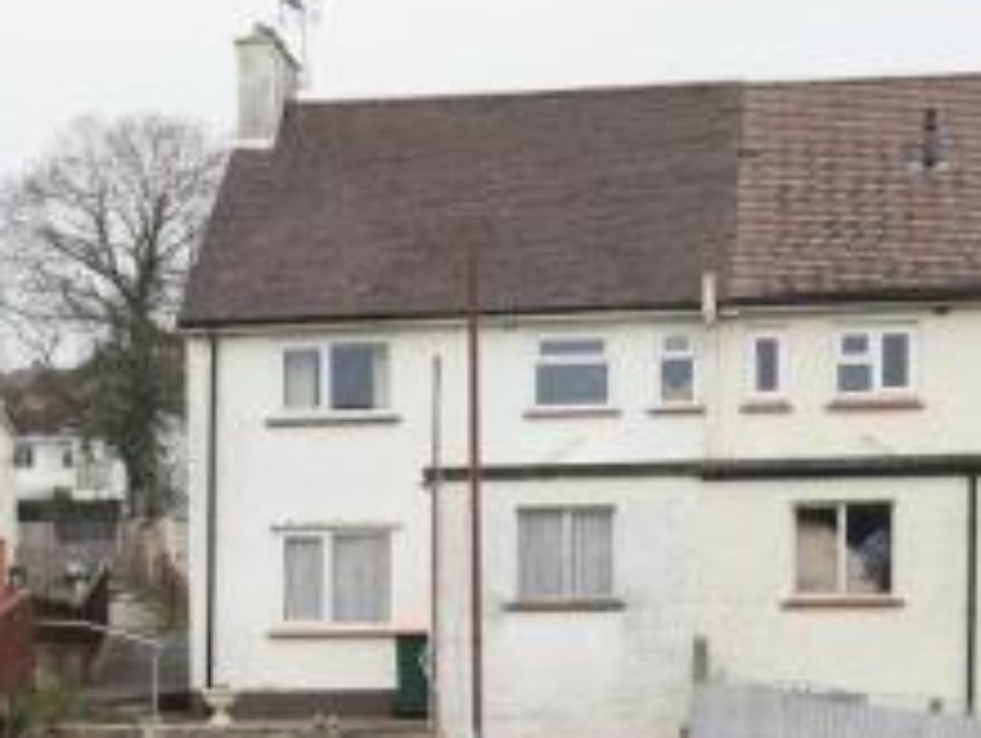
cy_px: 848
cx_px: 248
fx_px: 2724
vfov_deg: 15.0
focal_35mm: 96
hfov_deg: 20.3
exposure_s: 1/250
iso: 200
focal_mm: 18
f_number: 5.6
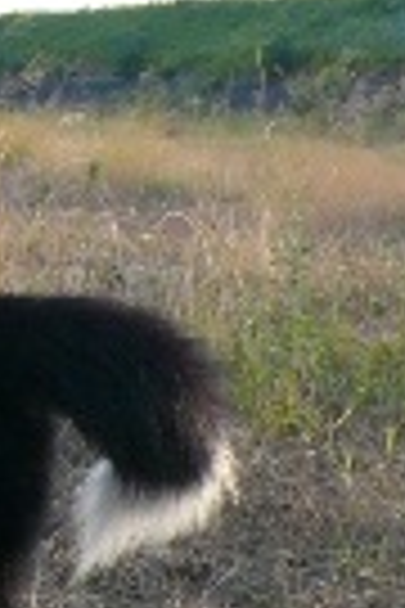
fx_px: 3088
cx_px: -468
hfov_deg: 7.2
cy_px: 405
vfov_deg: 11.2
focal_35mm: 183
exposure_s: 1/320
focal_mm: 5.7
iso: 100
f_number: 3
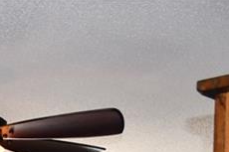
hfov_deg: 15.2
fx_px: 763
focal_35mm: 120
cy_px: 337
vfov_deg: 10.2
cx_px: -160
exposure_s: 1/100
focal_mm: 18
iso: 400
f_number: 3.5
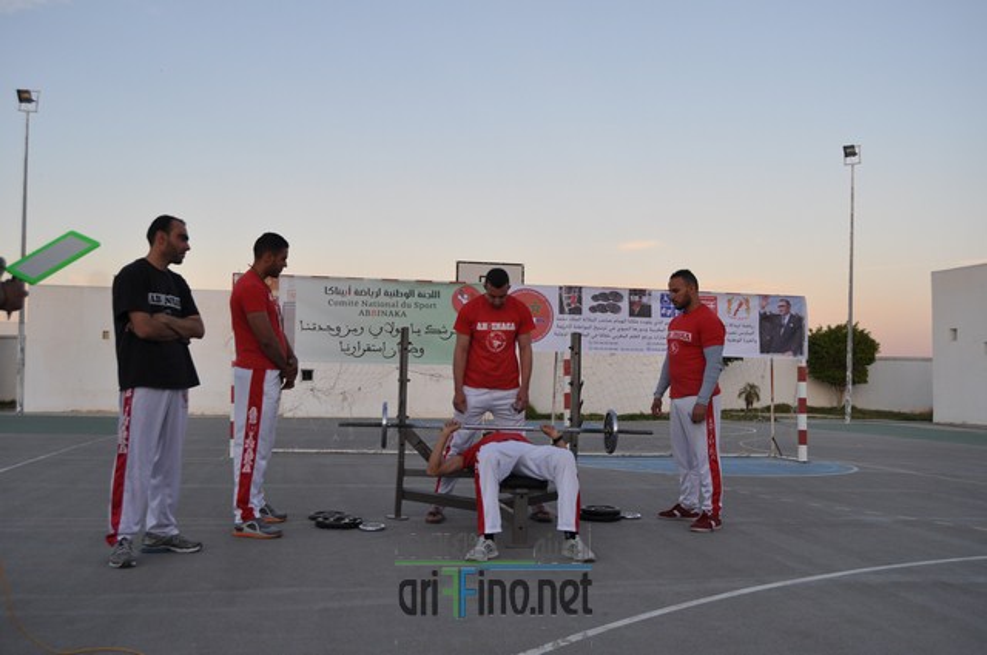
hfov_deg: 55.2
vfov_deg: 38.3
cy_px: 328
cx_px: 494
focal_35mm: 34
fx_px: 945
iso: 250
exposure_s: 1/125
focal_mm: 23
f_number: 5.6
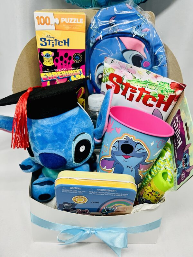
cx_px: 96
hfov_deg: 53.1
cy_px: 128
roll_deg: -2.8
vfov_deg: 67.3
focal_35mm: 26
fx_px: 193
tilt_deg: -27.8
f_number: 1.5
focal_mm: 5.7
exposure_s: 1/60
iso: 125
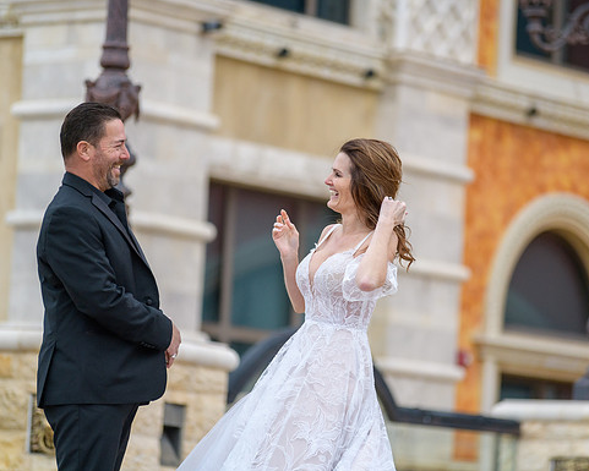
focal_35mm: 198
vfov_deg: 7.8
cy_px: 236
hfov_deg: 9.8
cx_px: 306
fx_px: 3452
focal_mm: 175
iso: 400
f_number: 2.8
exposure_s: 1/3200
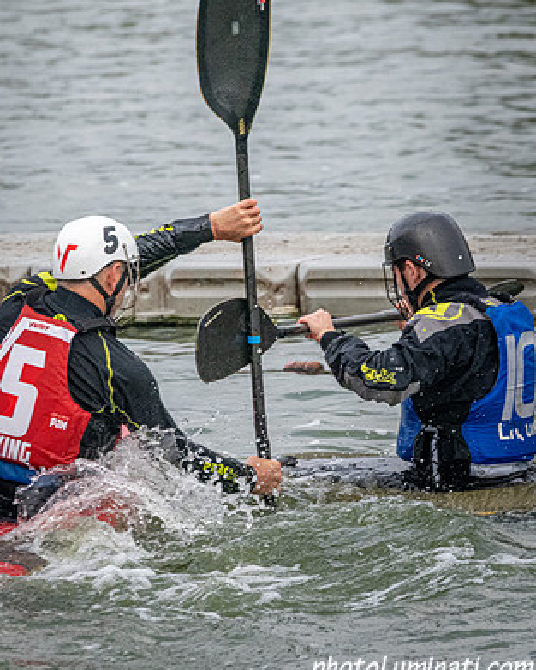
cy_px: 355
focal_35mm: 738
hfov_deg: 2.1
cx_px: 331
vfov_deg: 2.6
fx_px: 14628
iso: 3200
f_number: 8
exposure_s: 1/2000
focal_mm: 400
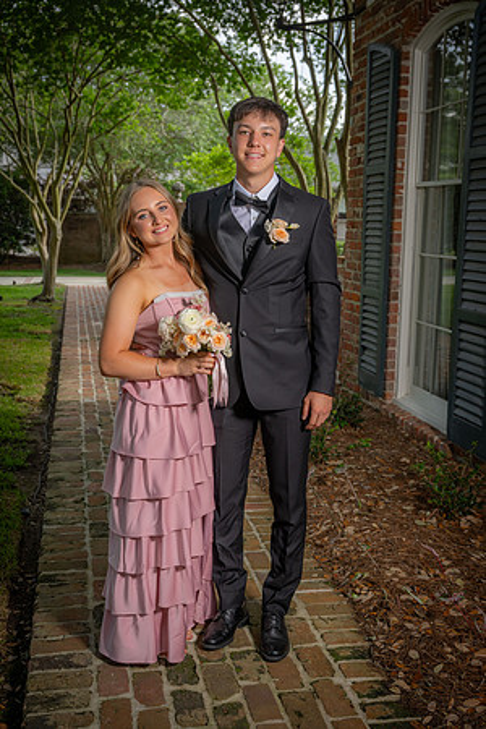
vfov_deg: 48.5
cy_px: 364
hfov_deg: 33.4
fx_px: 810
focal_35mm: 40
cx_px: 243
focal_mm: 40
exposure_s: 1/160
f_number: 5.6
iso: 100
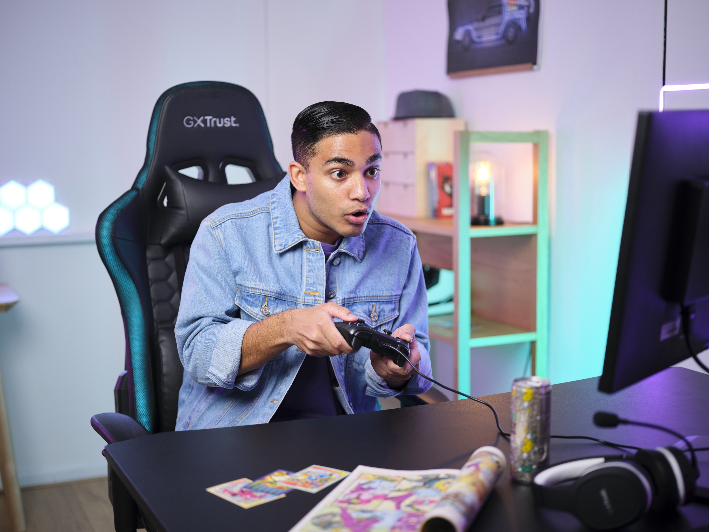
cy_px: 266
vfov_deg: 29.1
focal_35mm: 50
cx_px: 354
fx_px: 1024
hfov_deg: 38.2
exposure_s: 1/125
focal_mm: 63
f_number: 2.8
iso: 800
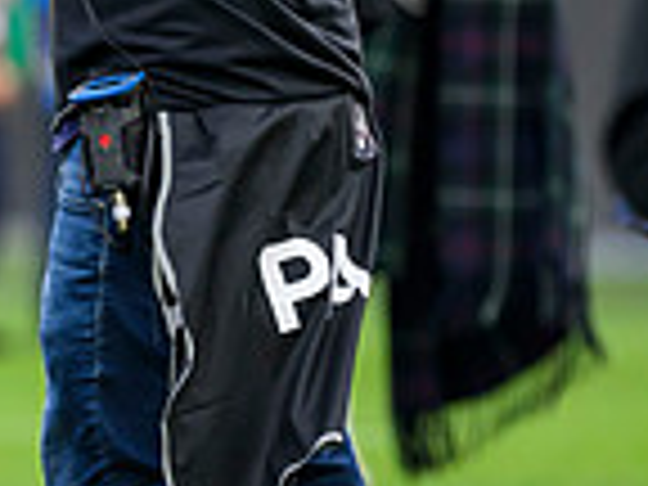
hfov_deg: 1.0
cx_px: -829
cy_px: 124
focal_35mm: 2039
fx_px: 38169
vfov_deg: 0.7
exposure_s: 1/2000
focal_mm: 400
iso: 1250
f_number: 4
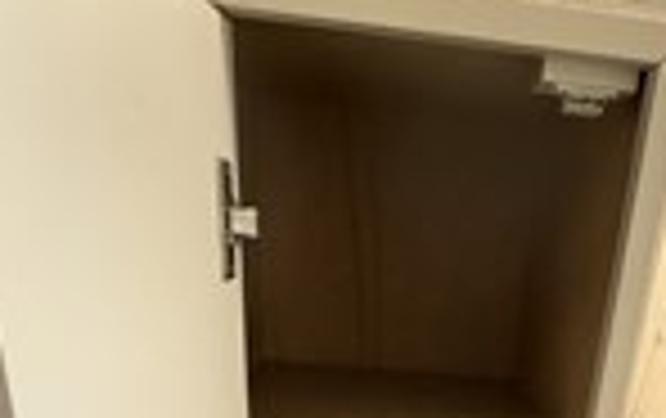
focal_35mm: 40
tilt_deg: -28.3
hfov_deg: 48.3
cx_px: 450
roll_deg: -6.0
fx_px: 727
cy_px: 625
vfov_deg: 24.8
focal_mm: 2.22
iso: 500
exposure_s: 1/50
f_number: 2.2
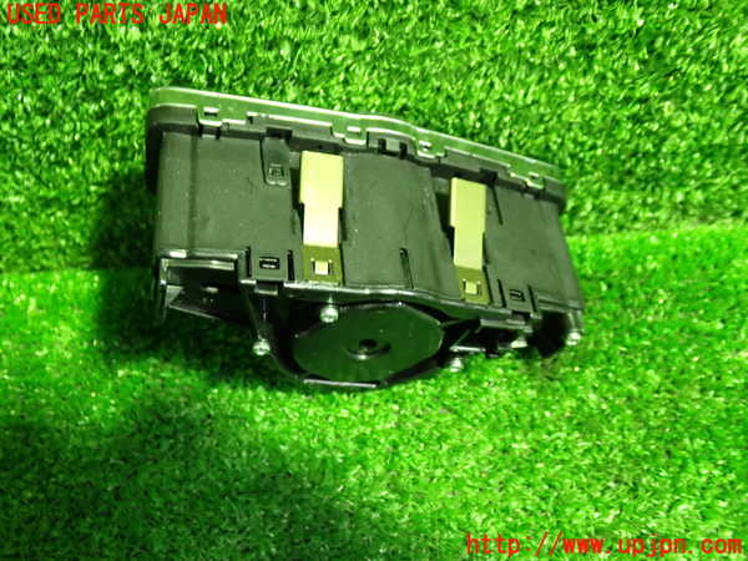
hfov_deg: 51.4
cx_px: 374
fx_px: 778
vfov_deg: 39.7
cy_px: 280
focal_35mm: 36
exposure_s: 1/25
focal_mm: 6.37
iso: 800
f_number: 2.5
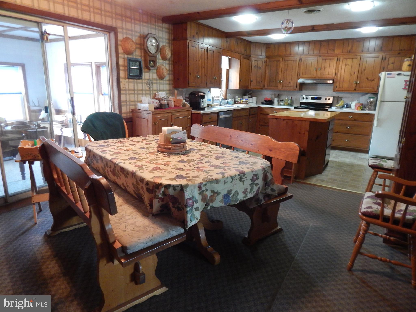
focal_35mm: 23
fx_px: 276
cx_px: 208
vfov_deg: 58.9
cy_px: 156
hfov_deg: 73.9
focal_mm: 4
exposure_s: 1/13
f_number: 3
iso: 400
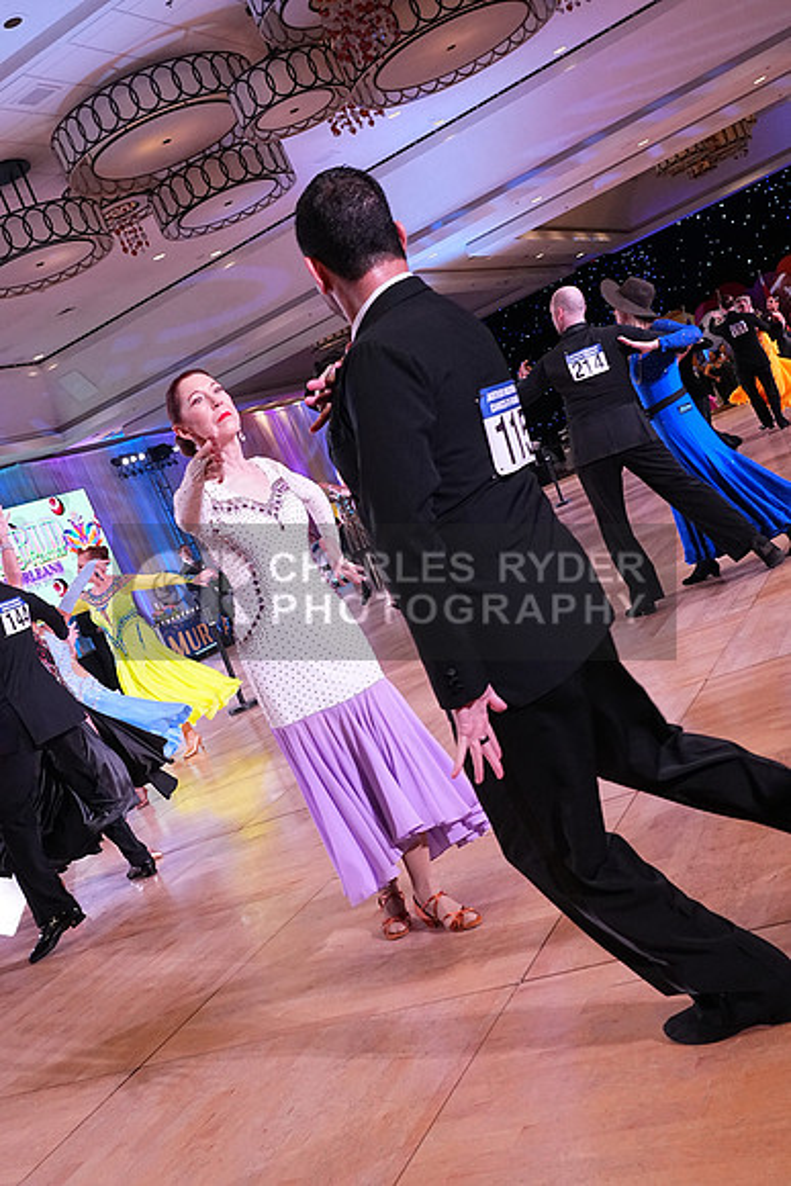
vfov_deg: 53.1
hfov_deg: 36.9
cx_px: 396
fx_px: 1186
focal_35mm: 36
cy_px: 593
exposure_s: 1/320
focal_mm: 24
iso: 3200
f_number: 5.6
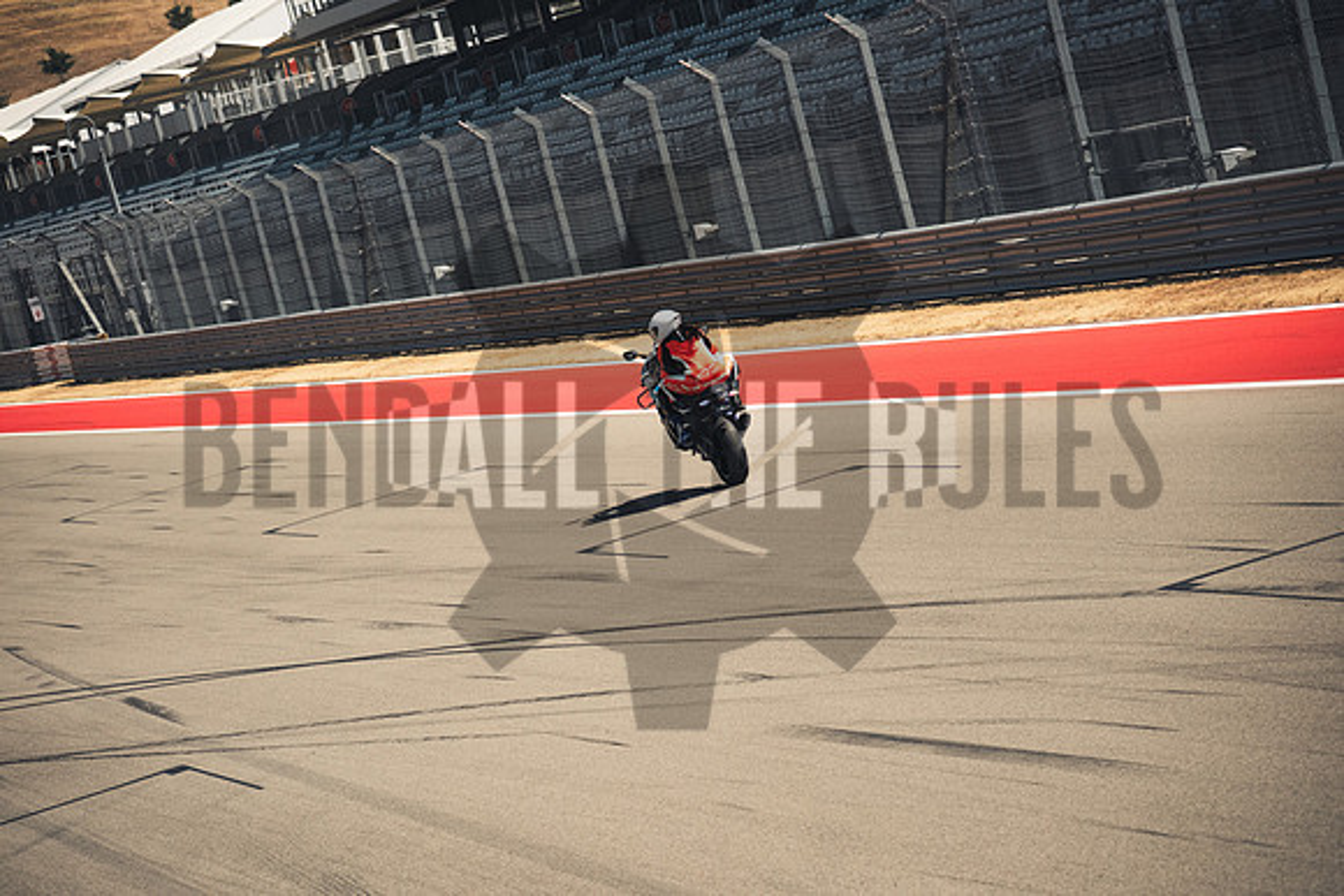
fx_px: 5601
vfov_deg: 9.2
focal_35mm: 150
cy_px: 448
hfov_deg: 13.7
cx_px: 672
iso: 1250
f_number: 4.5
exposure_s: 1/4000
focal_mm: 100
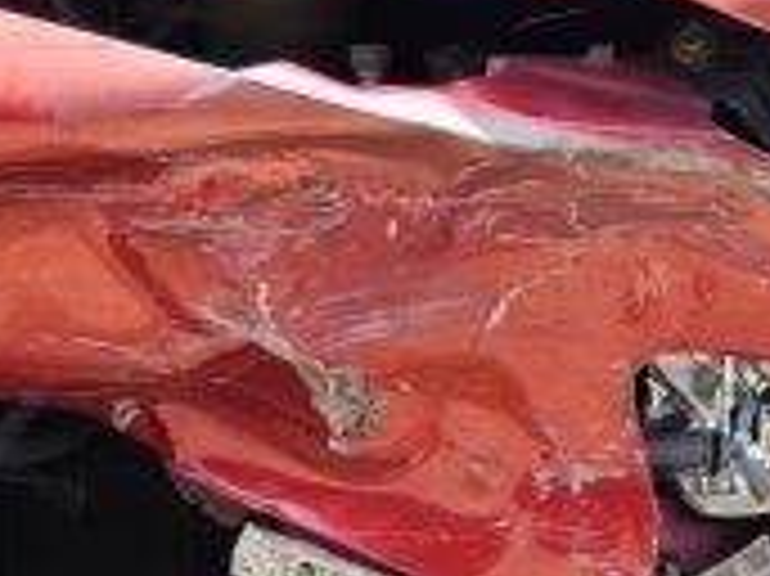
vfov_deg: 15.3
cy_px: 965
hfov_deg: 22.8
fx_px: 1912
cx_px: 324
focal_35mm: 86
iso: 16
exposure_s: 1/382
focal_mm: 6.7
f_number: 1.8
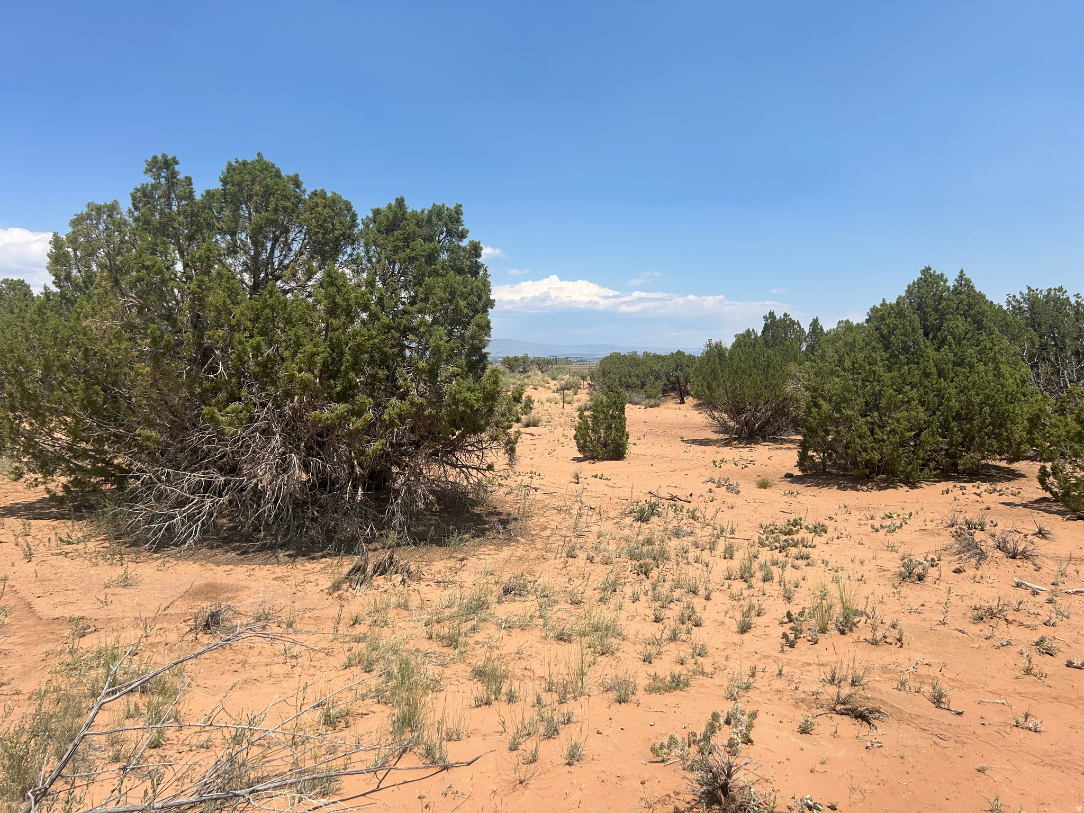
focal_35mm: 26
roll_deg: +0.8
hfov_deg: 67.3
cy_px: 406
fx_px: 814
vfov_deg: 53.1
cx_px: 542
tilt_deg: -2.7
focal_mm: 5.7
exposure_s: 1/5587
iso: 50
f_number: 1.5
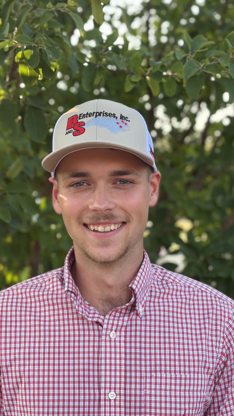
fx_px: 794
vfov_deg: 29.3
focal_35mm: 72
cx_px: 114
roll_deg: +1.3
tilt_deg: -1.0
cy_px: 216
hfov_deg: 16.8
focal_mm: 5.96
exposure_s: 1/345
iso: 40
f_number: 1.6
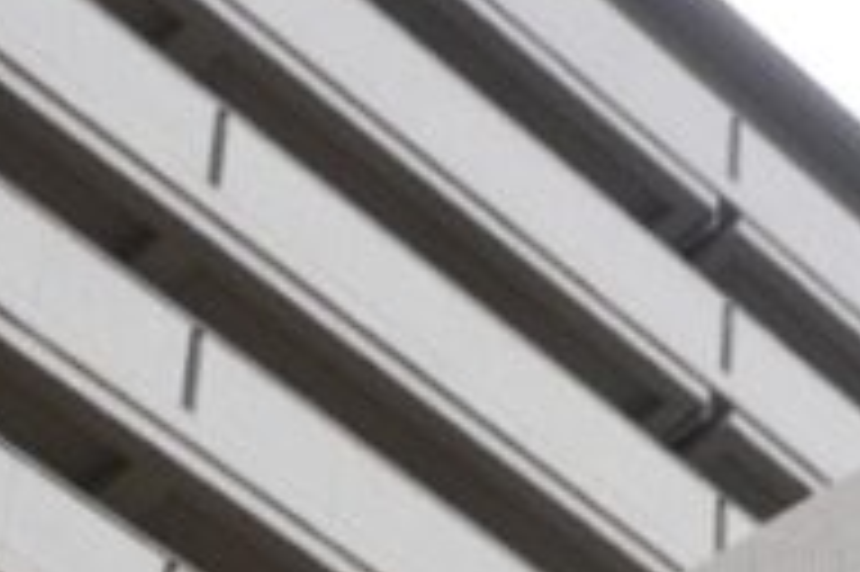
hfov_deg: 12.5
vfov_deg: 7.4
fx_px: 3843
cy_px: 1790
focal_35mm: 161
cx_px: 977
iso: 100
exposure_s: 1/320
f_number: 5.6
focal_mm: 16
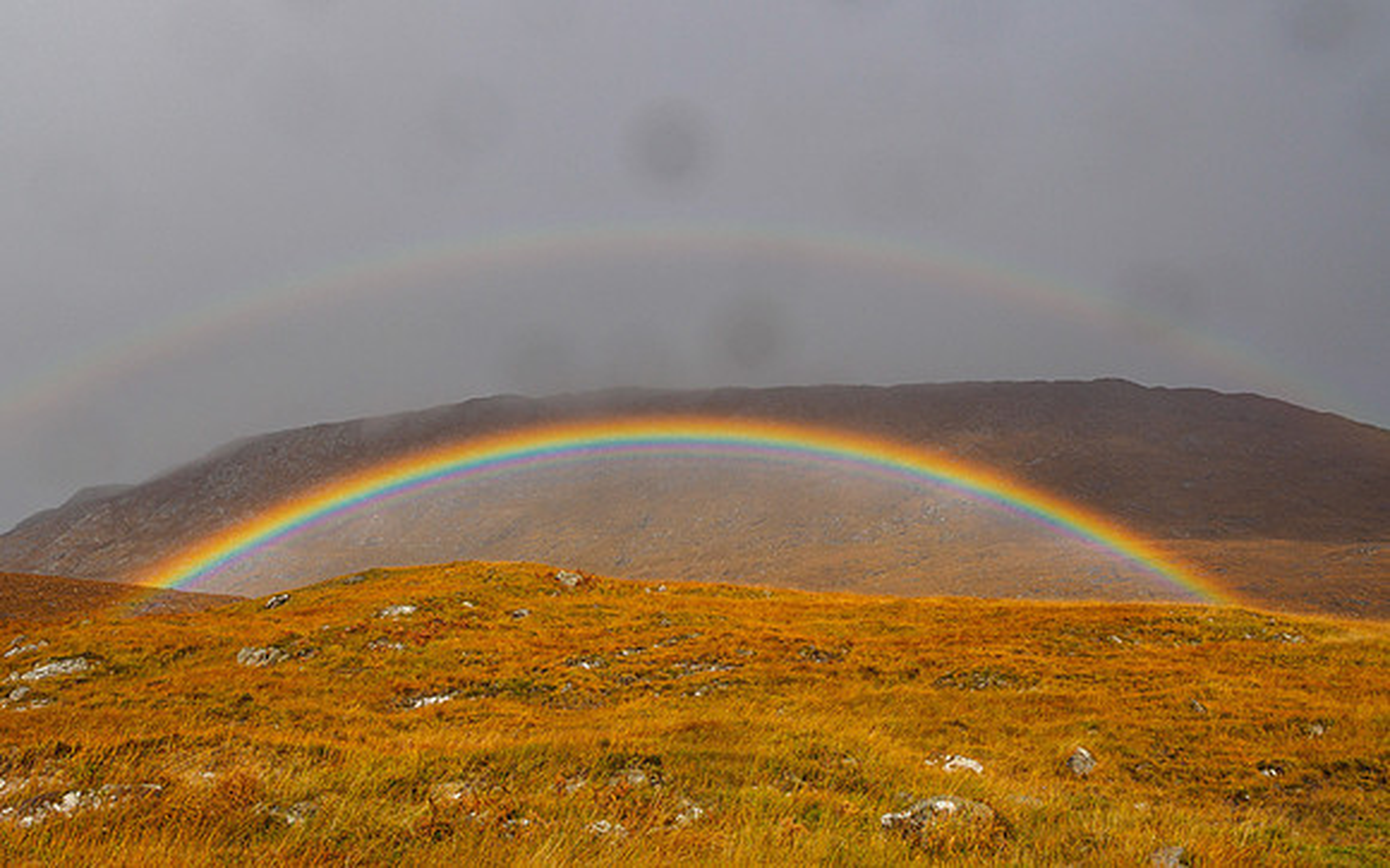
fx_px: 963
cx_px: 695
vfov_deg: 48.5
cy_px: 415
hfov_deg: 71.6
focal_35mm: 25
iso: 200
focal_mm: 12
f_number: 6.3
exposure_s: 1/640
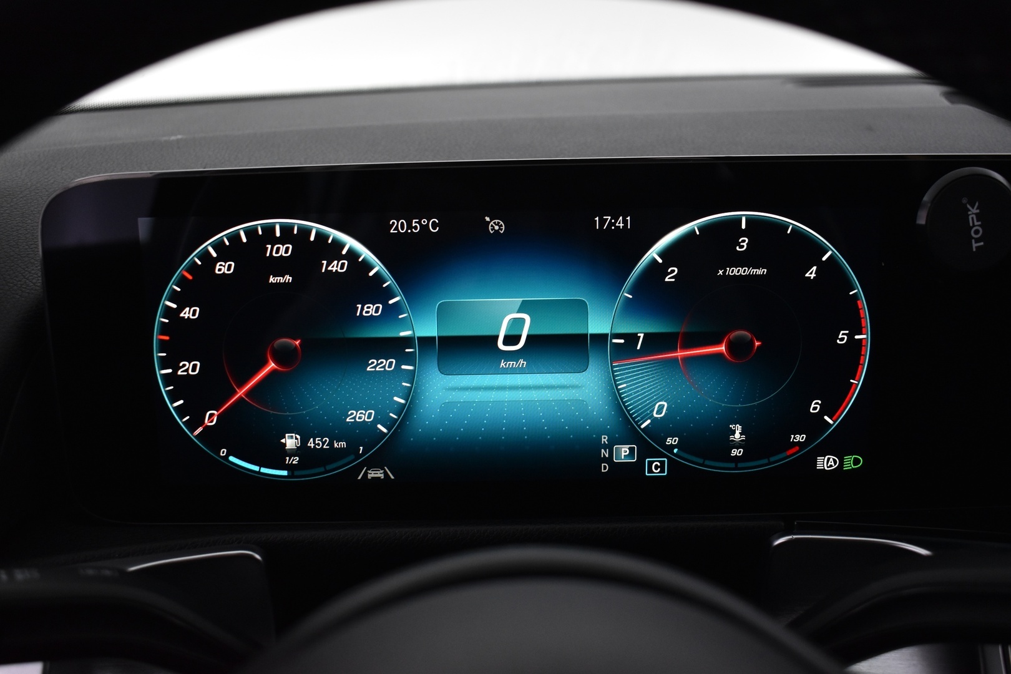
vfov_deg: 38.4
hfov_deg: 55.1
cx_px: 506
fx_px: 969
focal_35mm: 34
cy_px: 337
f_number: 3.8
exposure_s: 1/40
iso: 1250
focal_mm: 23
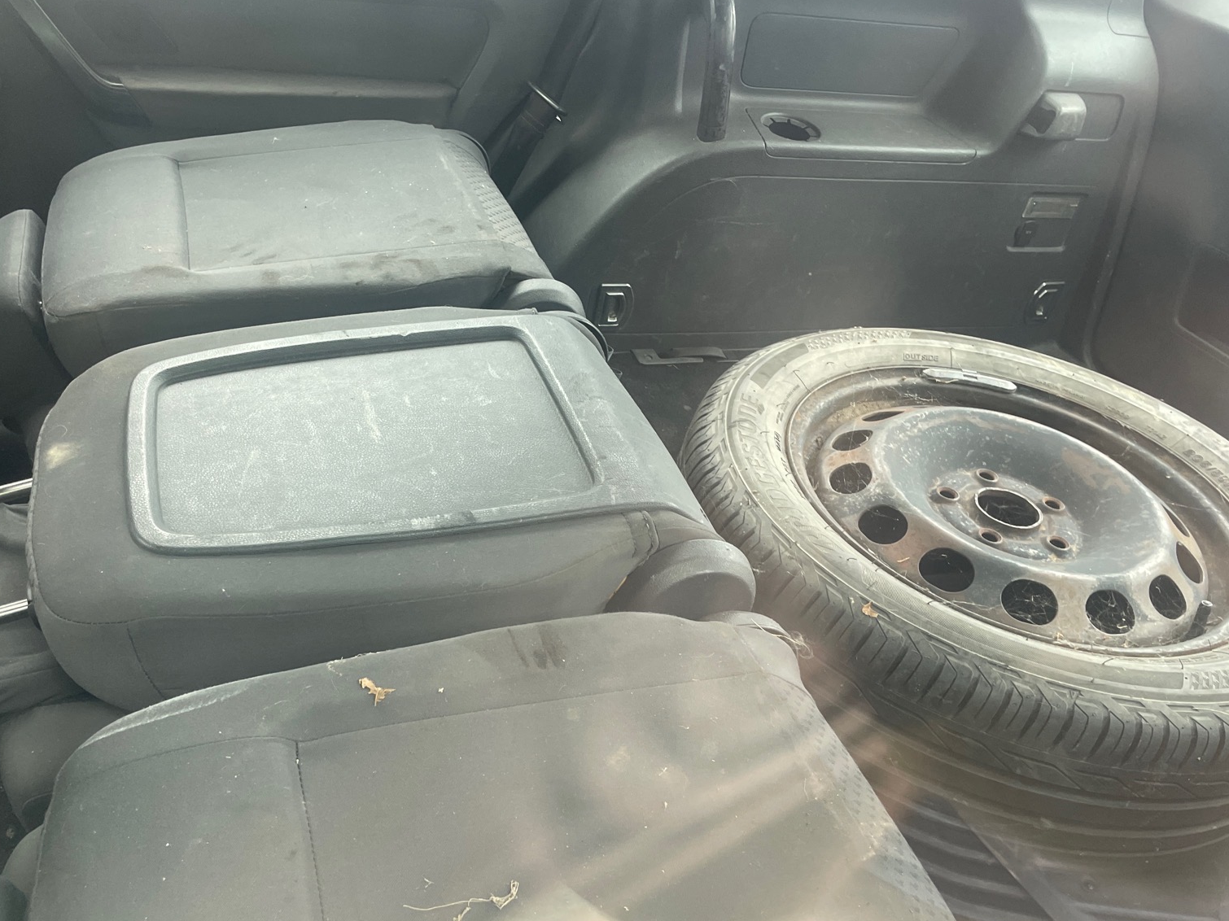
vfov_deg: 45.4
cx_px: 530
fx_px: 1100
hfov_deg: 58.1
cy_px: 500
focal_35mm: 31
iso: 125
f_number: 1.6
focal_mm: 4.2
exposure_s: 1/91
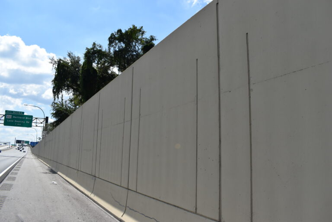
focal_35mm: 27
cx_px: 166
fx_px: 249
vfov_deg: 47.9
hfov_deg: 67.4
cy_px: 111
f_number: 8
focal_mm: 18
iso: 100
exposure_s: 1/400
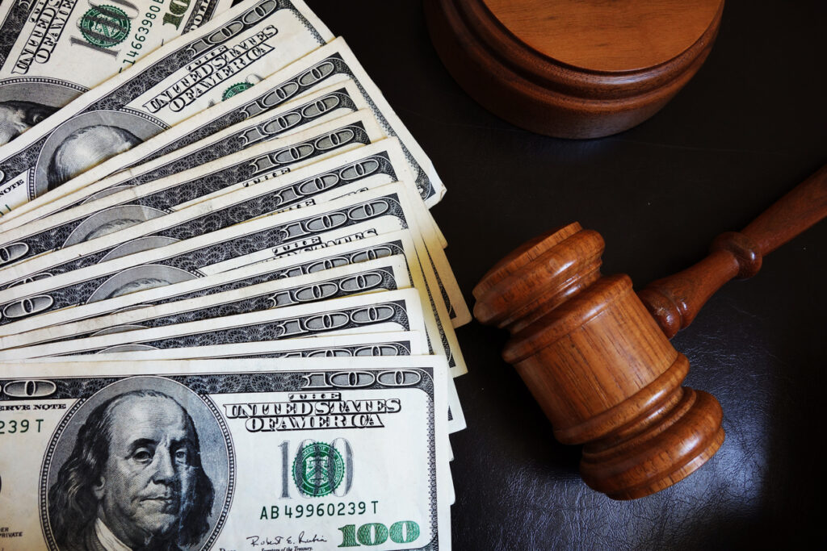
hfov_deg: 65.5
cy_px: 276
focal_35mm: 28
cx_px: 414
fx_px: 643
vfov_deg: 46.4
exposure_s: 1/8
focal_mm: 10.4
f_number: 5
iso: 200
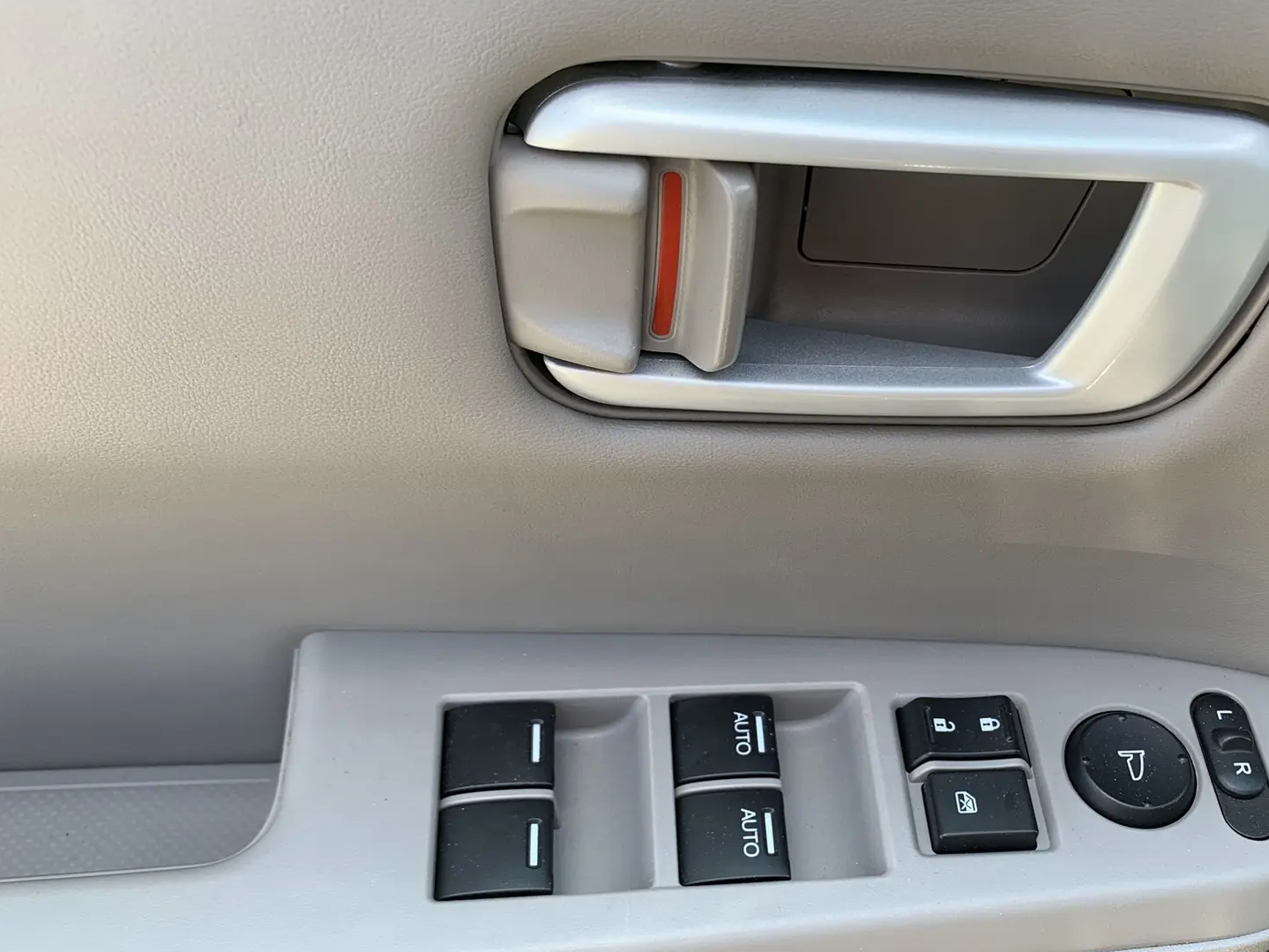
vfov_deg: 38.4
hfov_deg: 49.1
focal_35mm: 37
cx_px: 867
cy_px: 588
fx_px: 1356
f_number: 1.8
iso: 25
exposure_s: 1/158
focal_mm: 4.25
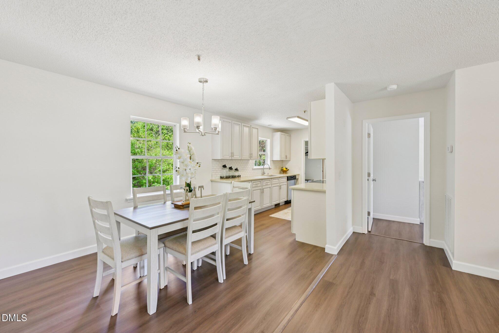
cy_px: 166
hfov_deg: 104.3
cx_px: 250
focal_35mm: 14
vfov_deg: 81.2
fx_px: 194
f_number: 8
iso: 200
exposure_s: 1/40
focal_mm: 14
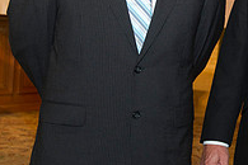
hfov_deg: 15.0
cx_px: 312
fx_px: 902
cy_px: 6
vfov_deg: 10.4
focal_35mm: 131
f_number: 5.6
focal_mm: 44
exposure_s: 1/100
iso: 1600
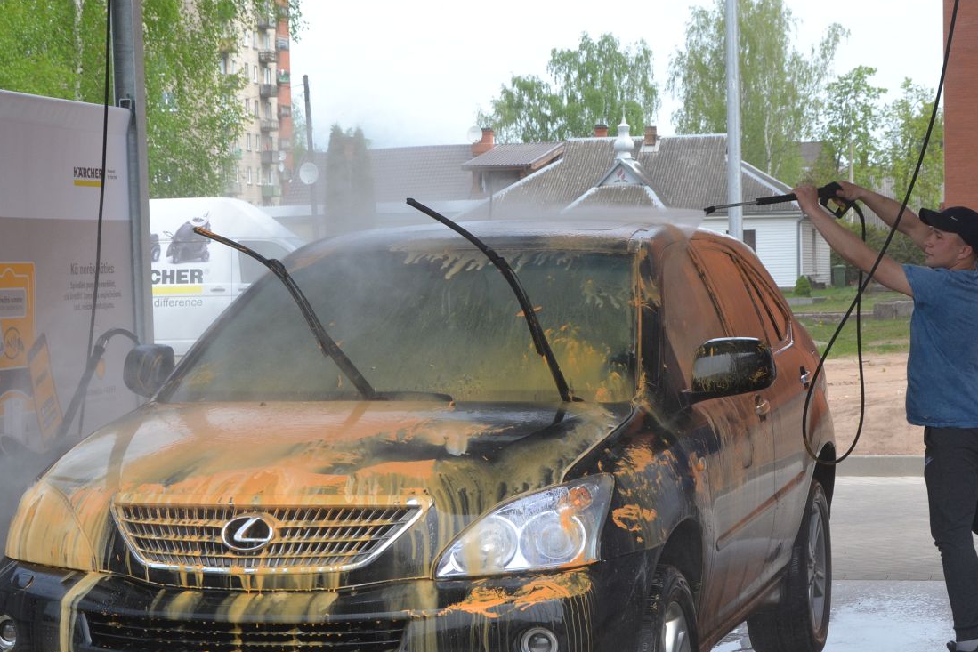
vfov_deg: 15.9
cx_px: 491
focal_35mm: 86
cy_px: 433
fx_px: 2336
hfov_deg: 23.6
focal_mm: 42
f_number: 10
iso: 400
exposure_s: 1/250
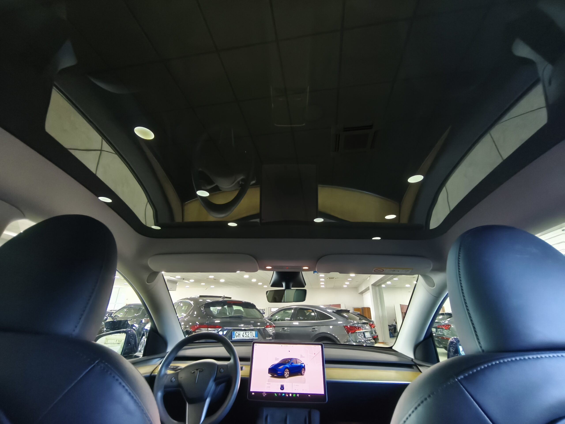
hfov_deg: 98.2
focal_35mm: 15
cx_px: 282
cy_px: 212
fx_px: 245
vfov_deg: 81.7
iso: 1250
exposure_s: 1/20
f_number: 2.2
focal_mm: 1.91
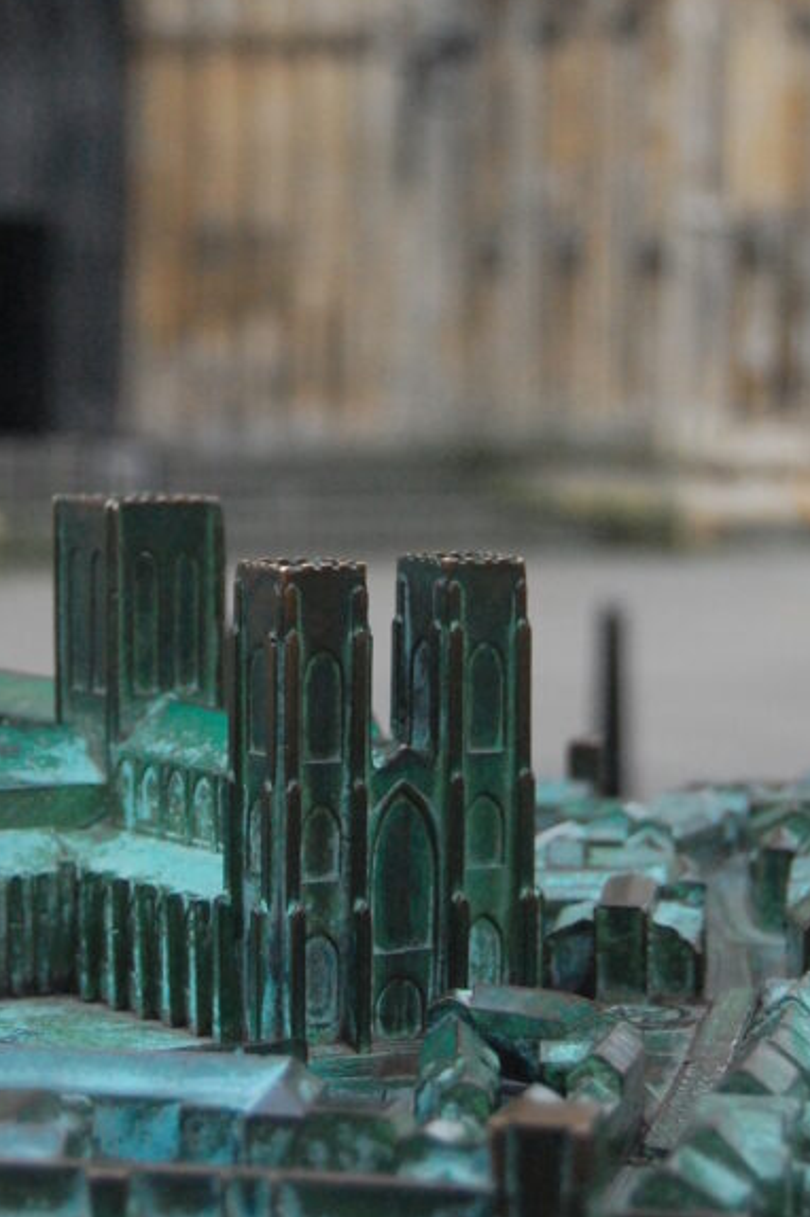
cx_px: 332
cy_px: 411
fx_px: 3615
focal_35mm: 107
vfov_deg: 19.1
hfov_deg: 12.8
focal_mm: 40
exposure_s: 1/800
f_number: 5
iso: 1600
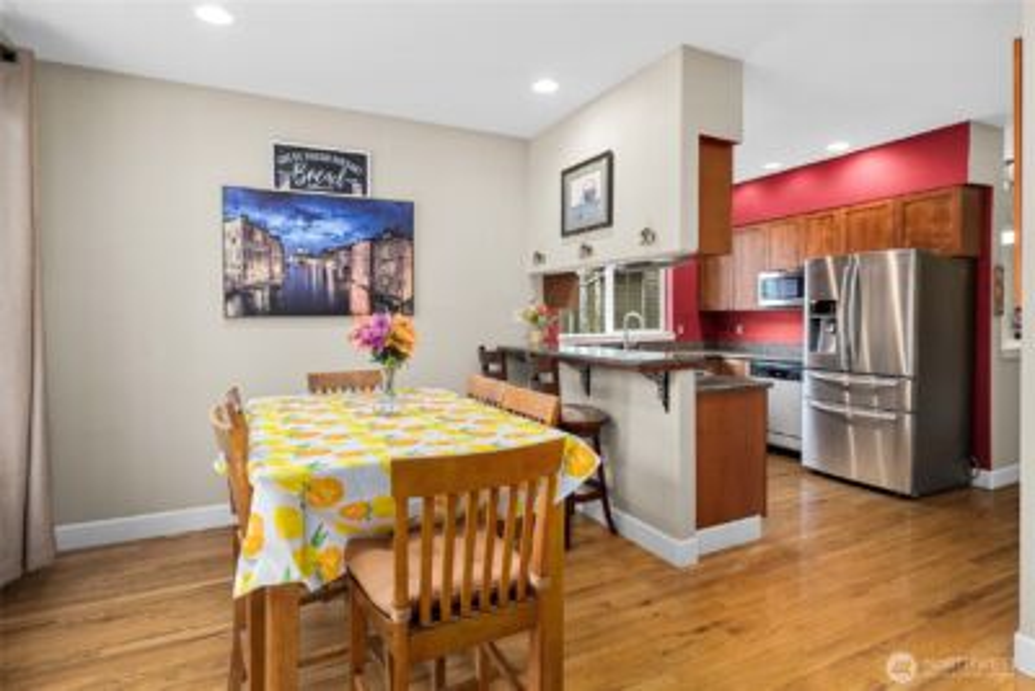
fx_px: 489
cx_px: 518
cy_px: 346
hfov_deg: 93.3
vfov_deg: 70.5
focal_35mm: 17
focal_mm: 17
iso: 1000
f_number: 7.1
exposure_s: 1/25
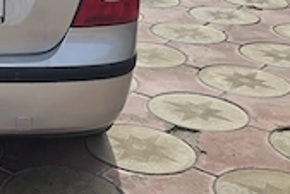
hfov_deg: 21.8
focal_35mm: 85
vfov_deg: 15.8
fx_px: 685
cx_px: -77
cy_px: -2
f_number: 1.7
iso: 80
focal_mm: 6.3
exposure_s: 1/5958
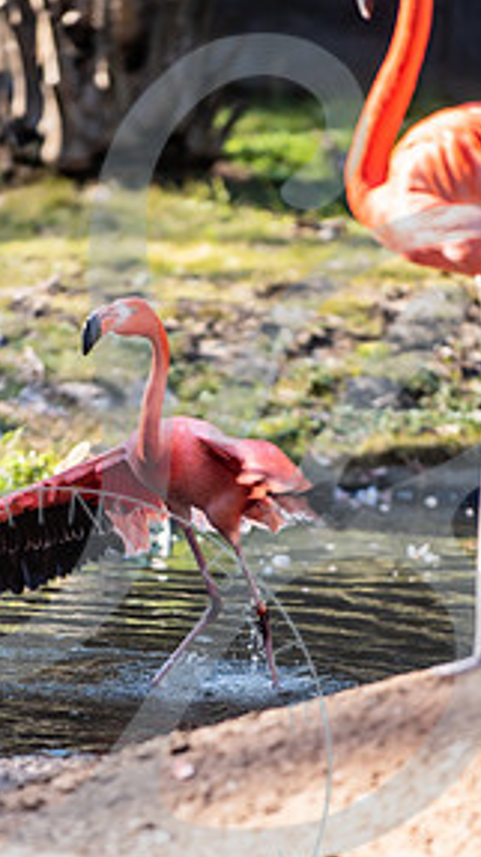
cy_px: 537
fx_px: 7475
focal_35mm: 329
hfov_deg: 3.7
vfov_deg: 6.6
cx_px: 188
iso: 200
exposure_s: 1/400
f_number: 2.8
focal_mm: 200
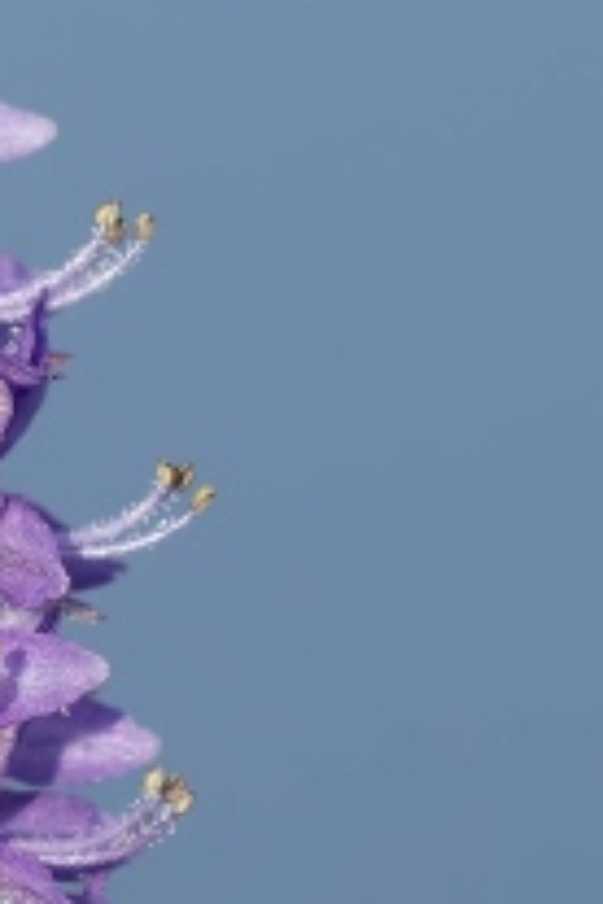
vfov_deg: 0.8
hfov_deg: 0.5
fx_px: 65471
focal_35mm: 2606
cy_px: 1480
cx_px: -411
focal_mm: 400
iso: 1000
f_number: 9
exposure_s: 1/1000
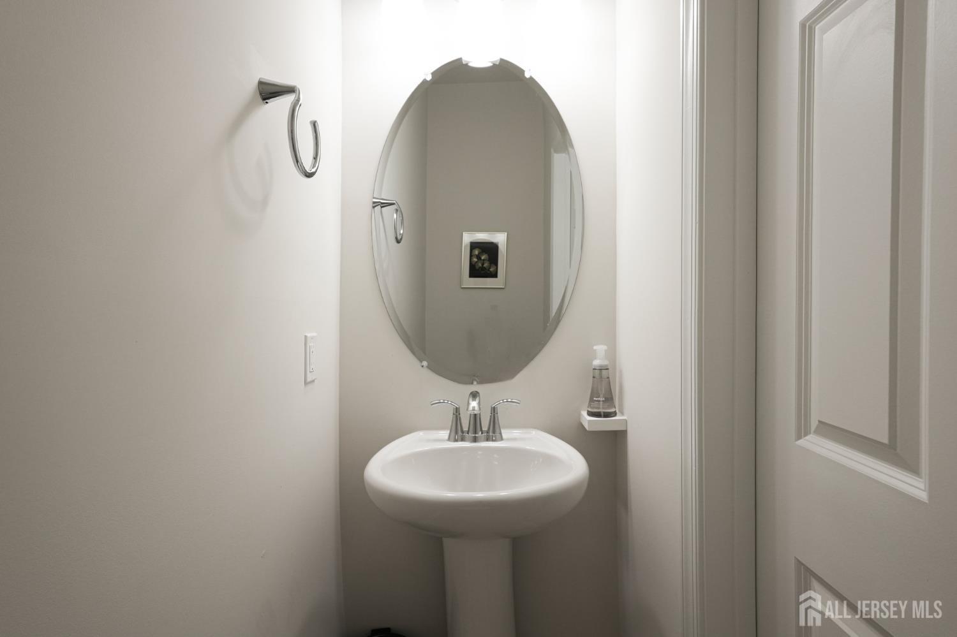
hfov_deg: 95.0
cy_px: 318
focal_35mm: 16
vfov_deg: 72.0
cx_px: 478
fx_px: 438
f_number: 8
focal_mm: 16.5
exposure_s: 1/30
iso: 320
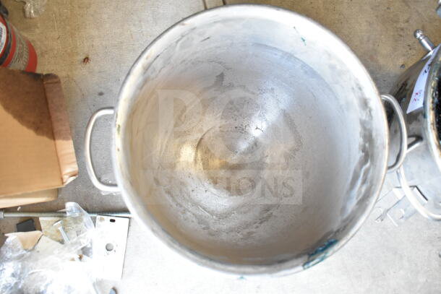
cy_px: 147
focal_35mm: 39
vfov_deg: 34.2
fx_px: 478
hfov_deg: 49.5
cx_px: 220
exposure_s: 1/50
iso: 1600
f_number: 4
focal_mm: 26
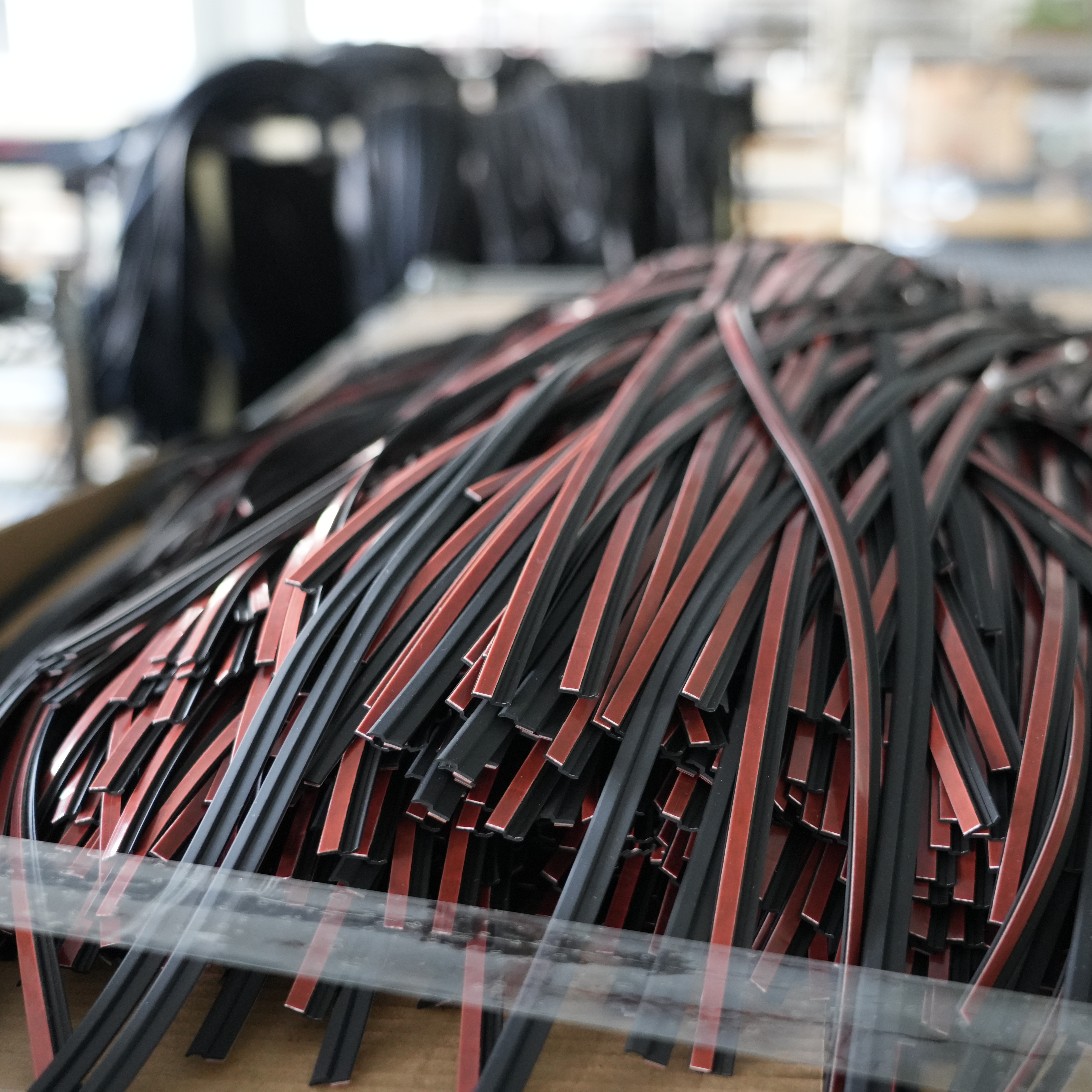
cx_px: 621
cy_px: 547
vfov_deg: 31.1
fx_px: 1963
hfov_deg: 31.0
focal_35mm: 55
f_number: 4
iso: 3200
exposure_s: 1/50
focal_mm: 43
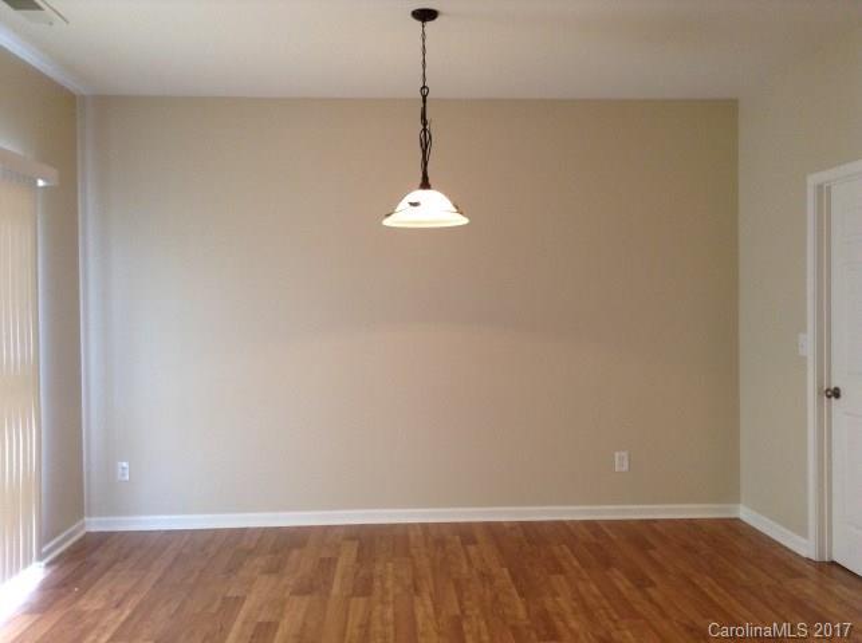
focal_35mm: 33
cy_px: 322
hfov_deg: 55.4
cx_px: 431
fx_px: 820
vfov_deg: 42.8
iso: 100
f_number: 2.4
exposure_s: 1/24
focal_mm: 3.3
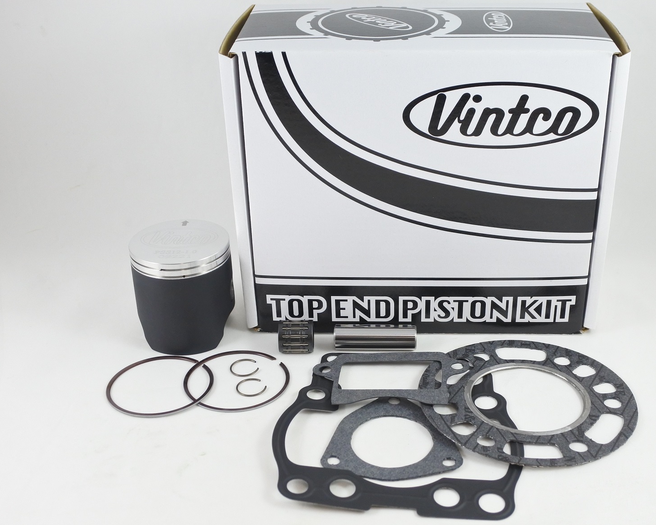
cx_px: 366
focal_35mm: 39
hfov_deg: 46.8
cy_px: 267
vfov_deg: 38.2
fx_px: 757
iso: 500
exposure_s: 1/125
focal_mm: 12.6
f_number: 3.8
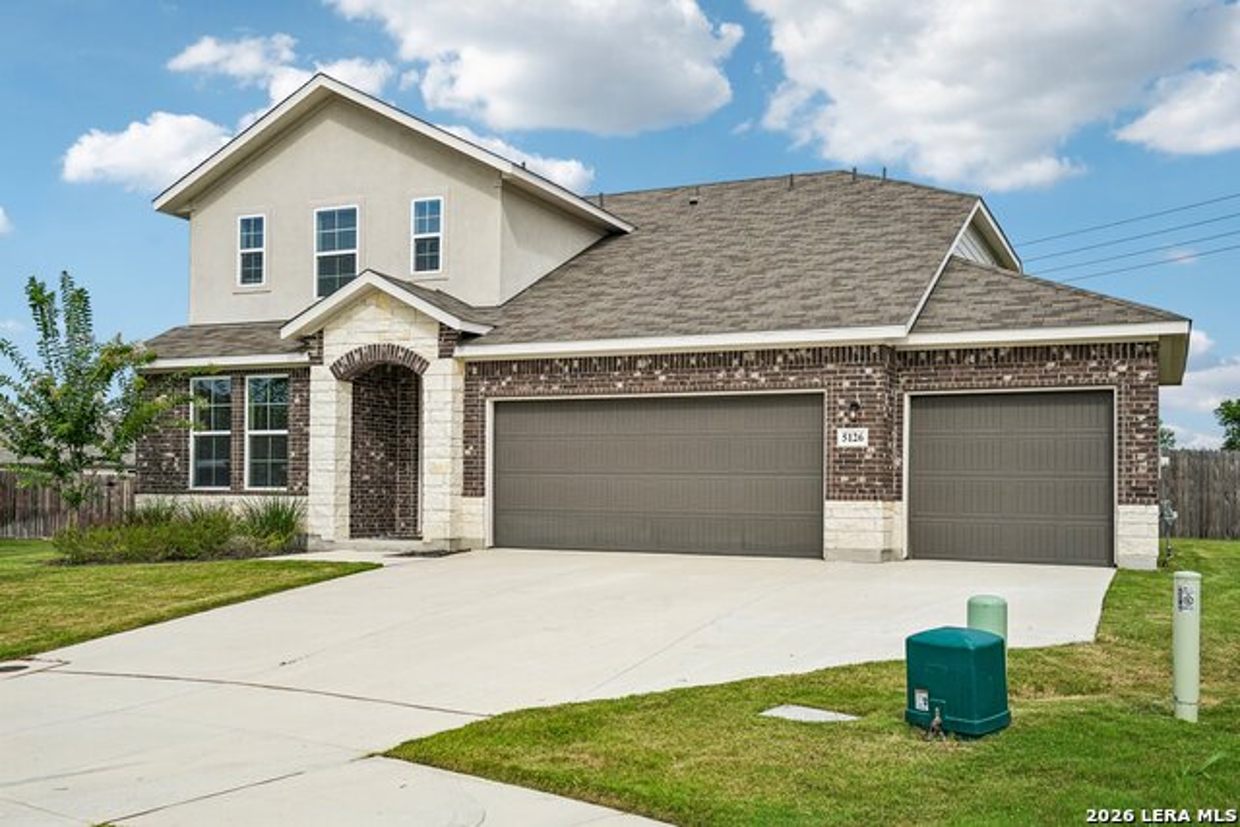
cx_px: 620
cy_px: 414
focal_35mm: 34
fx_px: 1171
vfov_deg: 38.9
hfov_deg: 55.8
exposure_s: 1/640
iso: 200
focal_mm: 34
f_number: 8
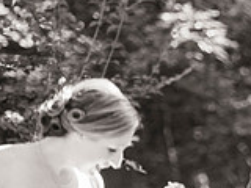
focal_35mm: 469
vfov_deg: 3.2
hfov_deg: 4.2
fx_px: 3401
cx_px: 372
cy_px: 157
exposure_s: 1/400
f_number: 2.8
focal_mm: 135
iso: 400
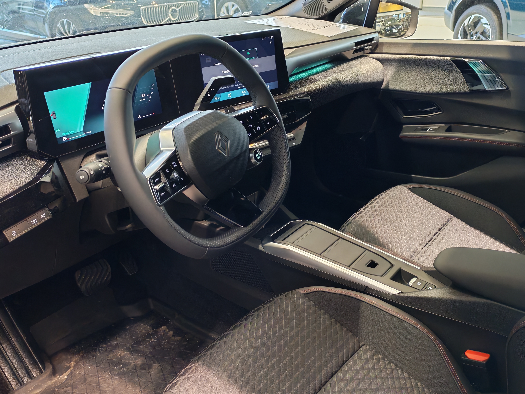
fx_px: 500
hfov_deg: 55.4
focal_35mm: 33
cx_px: 262
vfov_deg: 42.9
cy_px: 197
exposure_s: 1/100
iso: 800
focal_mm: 6.12
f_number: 1.9
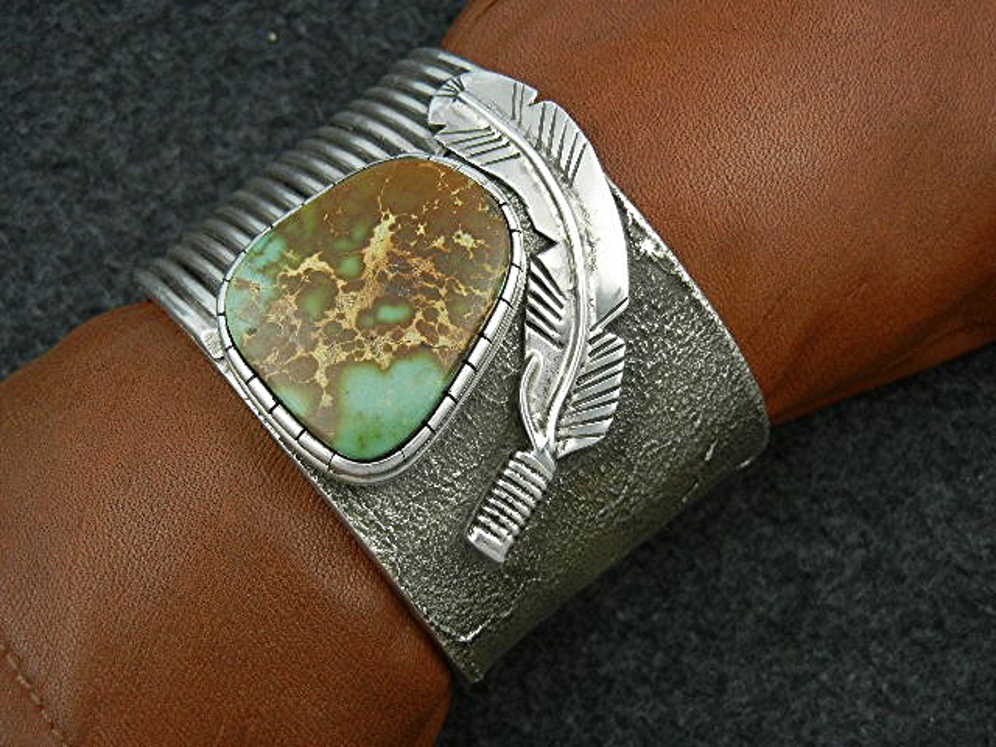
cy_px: 374
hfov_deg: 28.6
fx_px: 1957
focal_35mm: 68
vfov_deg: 21.6
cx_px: 498
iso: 400
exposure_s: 1/28.3
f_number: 4.1
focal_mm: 12.2
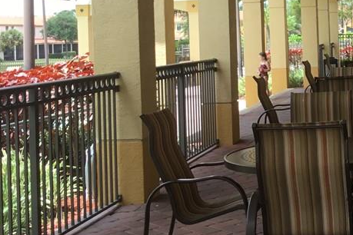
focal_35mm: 72
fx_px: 706
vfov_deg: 18.6
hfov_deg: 26.2
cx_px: 375
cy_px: 28
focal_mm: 3.3
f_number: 2.4
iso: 25
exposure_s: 1/314
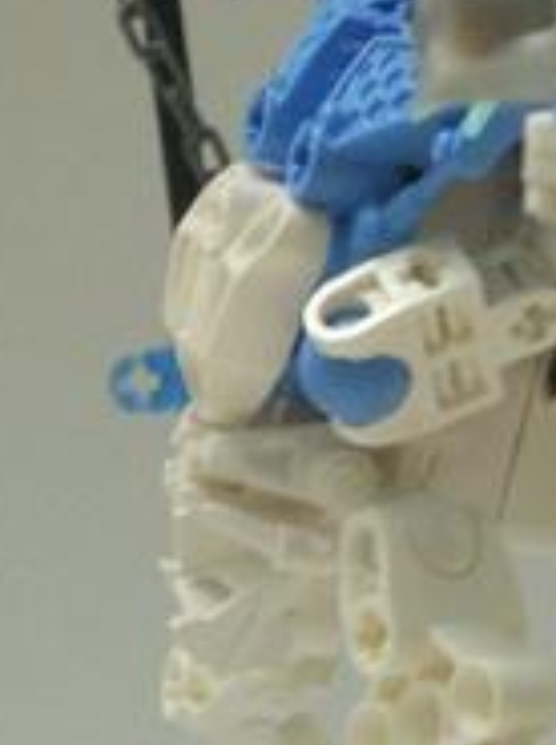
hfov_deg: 9.6
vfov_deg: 12.8
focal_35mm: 154
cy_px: 294
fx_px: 3310
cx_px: 326
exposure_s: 1/5.4
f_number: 2.8
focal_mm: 6.2
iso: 200
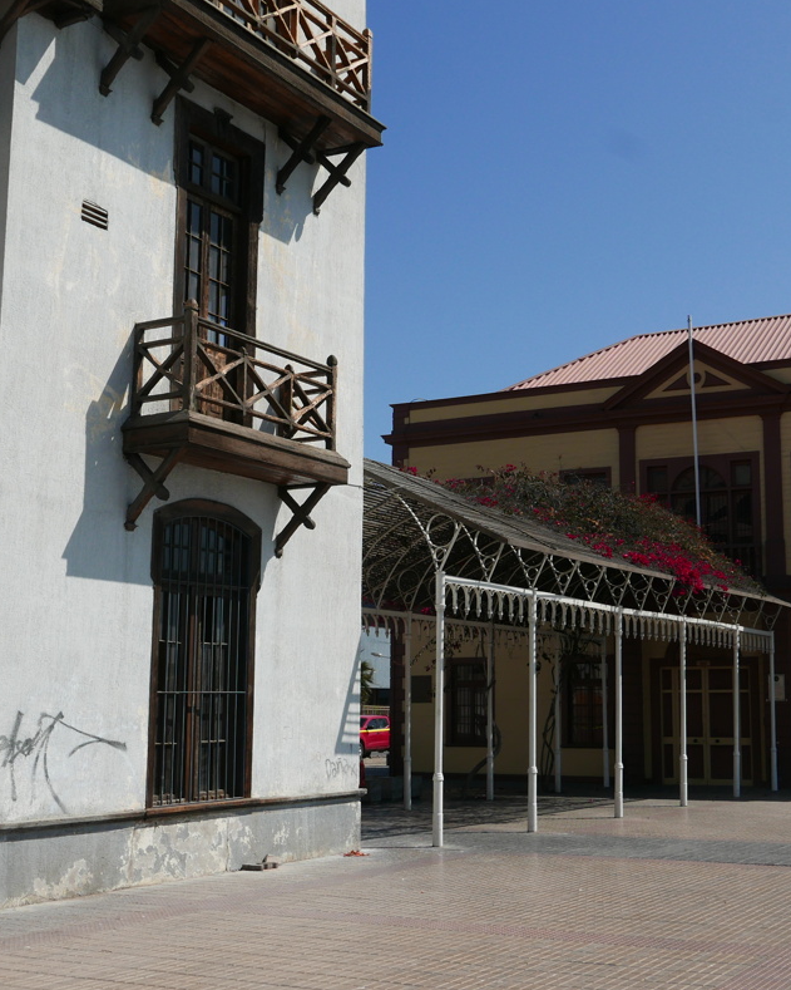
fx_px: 1376
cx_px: 452
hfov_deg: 32.0
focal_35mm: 47
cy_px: 494
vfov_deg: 39.5
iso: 200
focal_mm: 14.9
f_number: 5.6
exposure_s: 1/1300
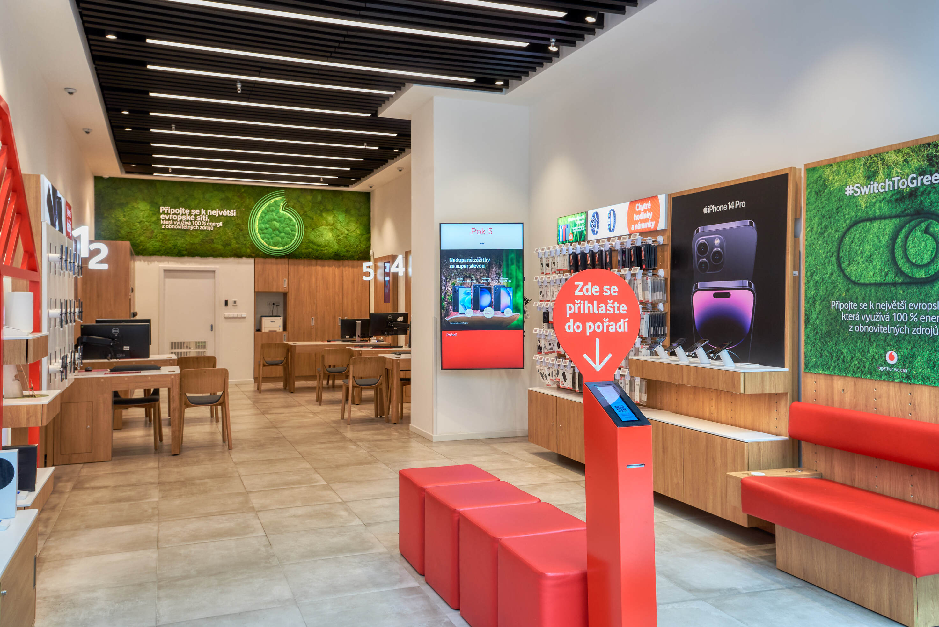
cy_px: 314
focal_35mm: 30
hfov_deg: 61.9
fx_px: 783
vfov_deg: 43.6
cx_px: 470
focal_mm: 30
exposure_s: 1/30
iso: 560
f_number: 8
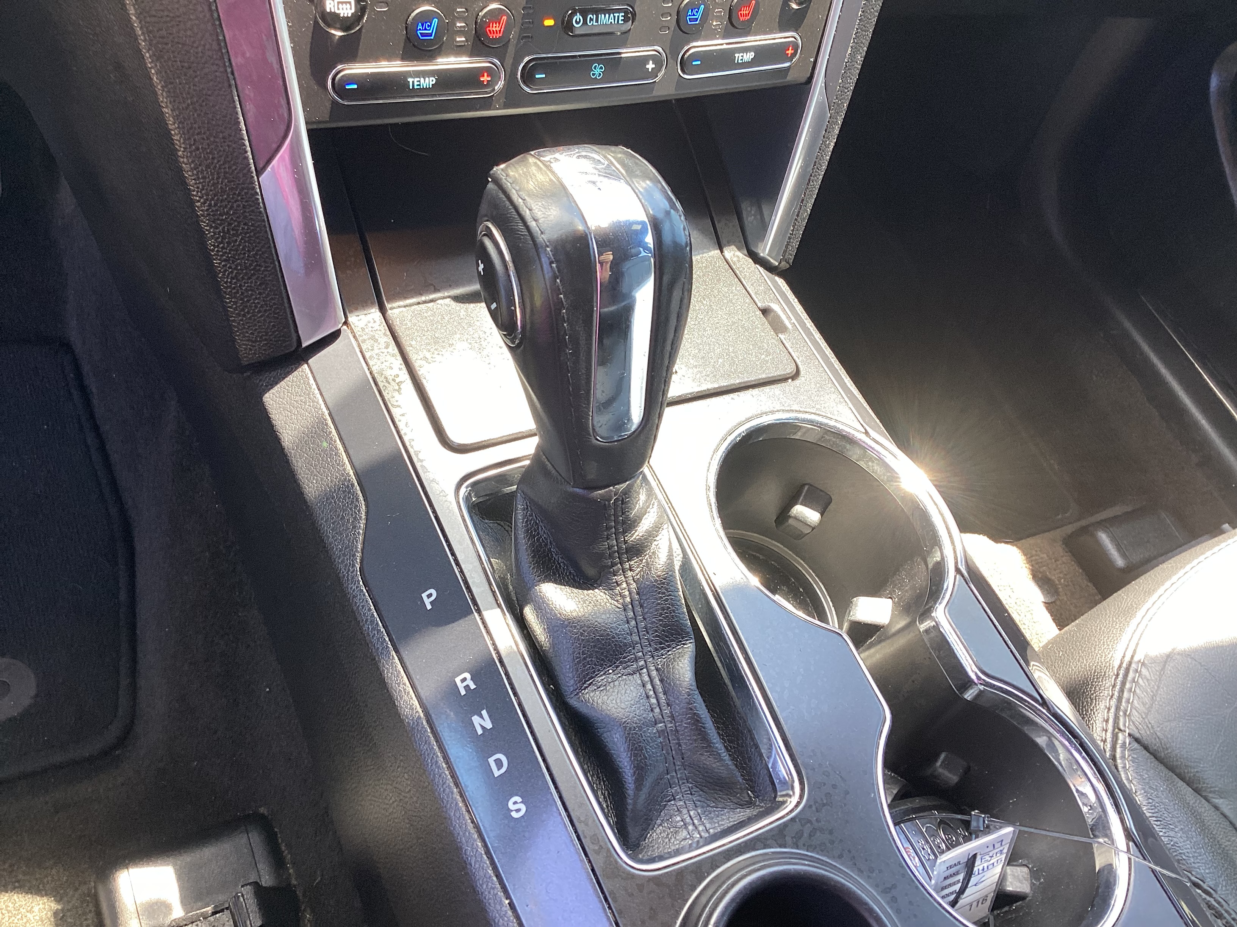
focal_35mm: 31
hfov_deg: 58.4
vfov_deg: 45.4
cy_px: 464
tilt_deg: -54.0
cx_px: 618
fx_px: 1108
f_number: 2.4
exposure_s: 1/60
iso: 50
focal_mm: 3.3
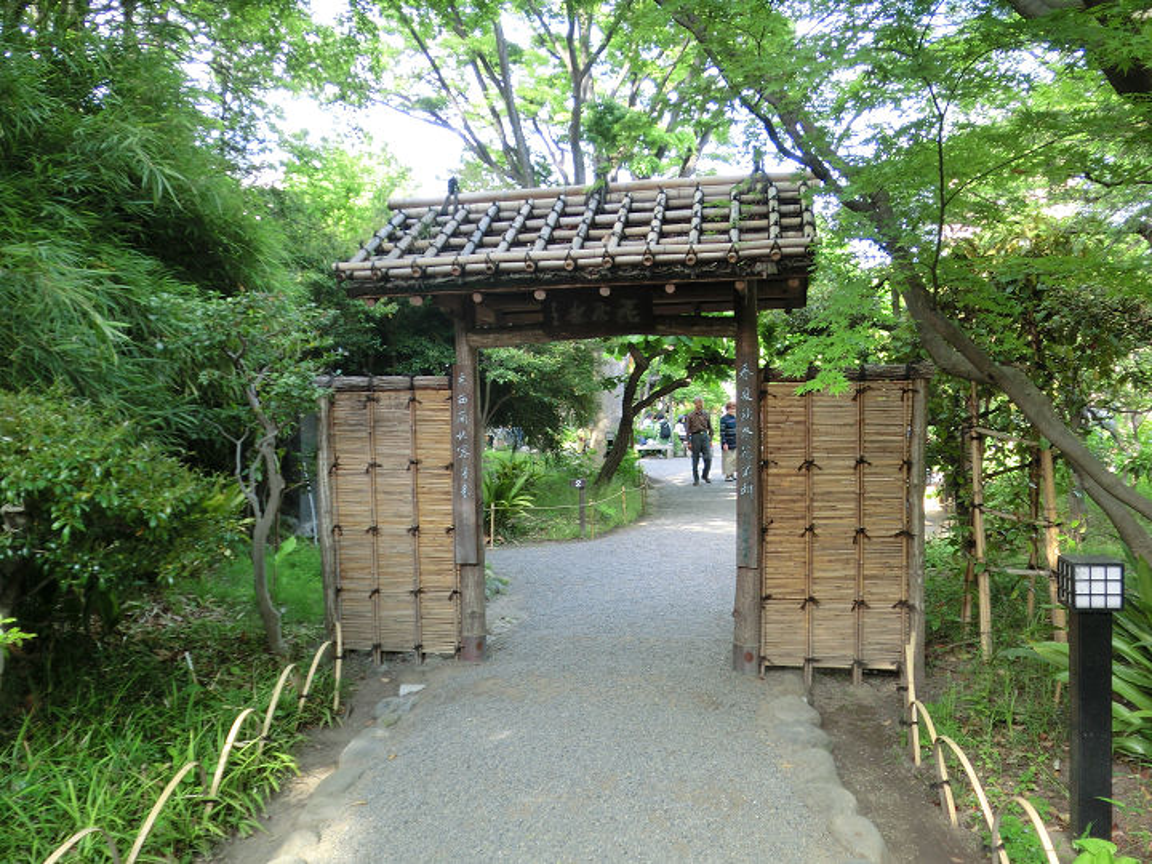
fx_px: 932
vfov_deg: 49.7
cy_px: 432
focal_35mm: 28
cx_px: 576
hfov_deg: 63.4
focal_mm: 5
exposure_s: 1/60
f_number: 3
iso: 100
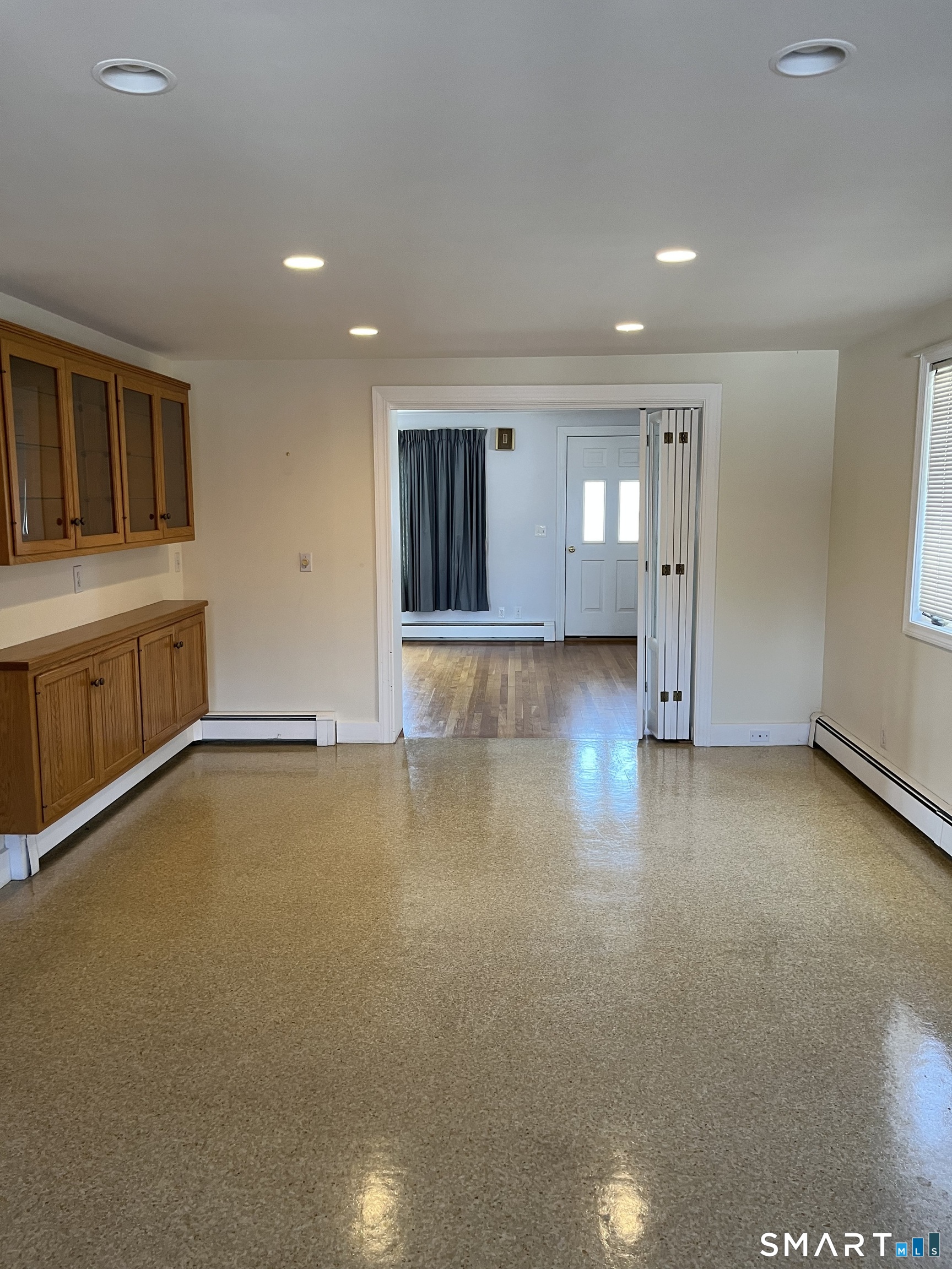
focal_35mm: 26
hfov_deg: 53.1
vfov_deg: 67.3
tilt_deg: -4.6
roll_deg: +2.2
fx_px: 953
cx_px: 476
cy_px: 634
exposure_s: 1/60
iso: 100
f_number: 1.6
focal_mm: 5.1
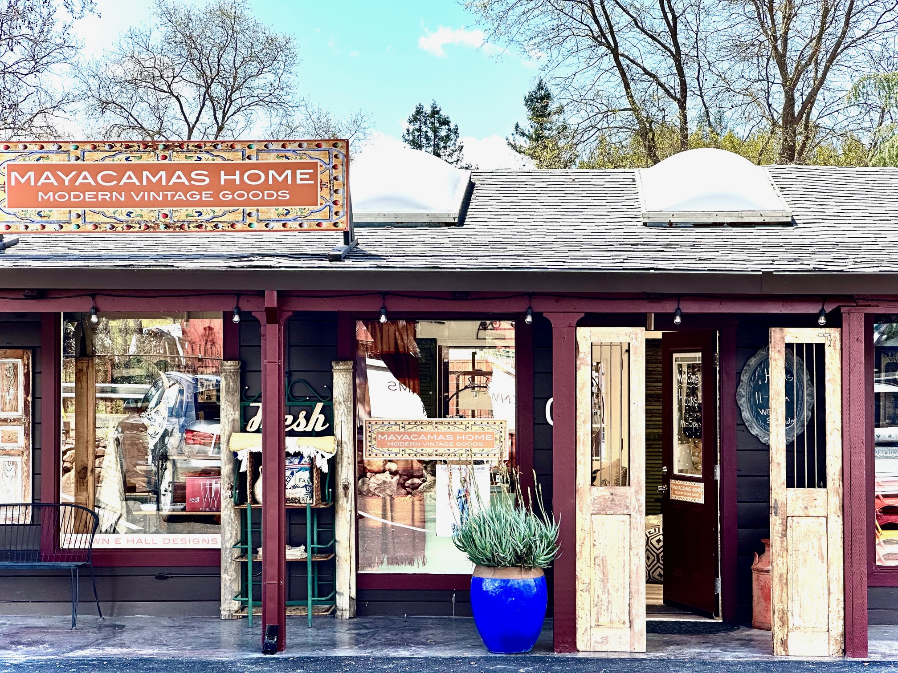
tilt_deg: +0.0
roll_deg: -0.1
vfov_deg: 19.1
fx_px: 1998
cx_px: 449
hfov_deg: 25.3
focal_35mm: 77
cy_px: 336
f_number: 2.8
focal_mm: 9
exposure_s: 1/310
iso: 32
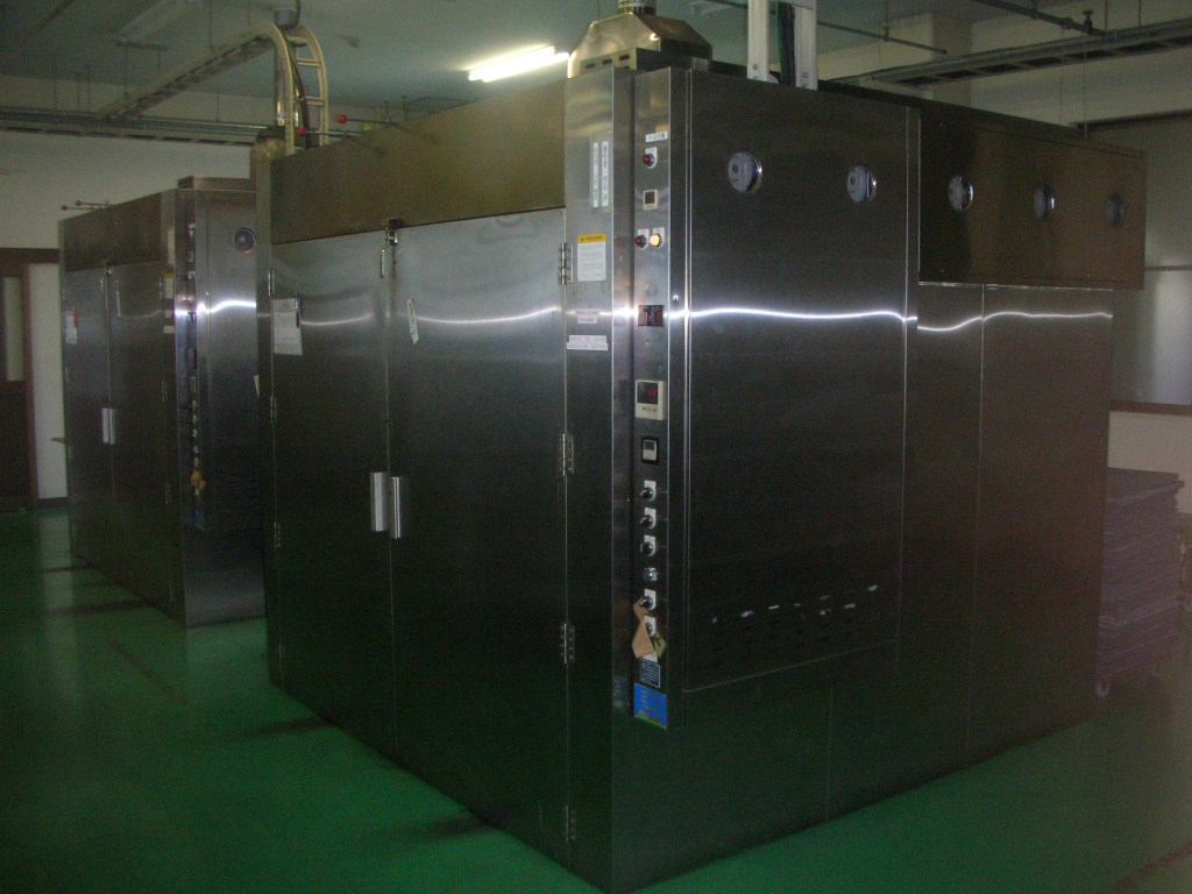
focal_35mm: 35
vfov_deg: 40.7
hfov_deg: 52.6
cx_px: 596
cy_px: 447
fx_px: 1205
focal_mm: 5.8
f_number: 3
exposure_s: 1/60.1
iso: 200
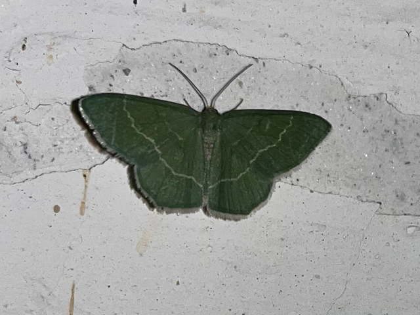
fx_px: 315
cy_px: 158
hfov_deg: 67.3
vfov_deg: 53.1
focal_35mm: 26
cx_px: 210
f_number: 1.6
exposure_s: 1/2967
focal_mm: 5.1
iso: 32
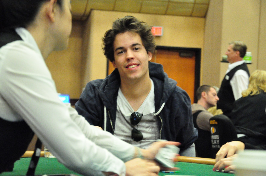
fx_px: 775
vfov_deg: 13.0
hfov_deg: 19.5
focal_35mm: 105
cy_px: 88
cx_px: 133
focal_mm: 70
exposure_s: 1/40
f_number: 5.3
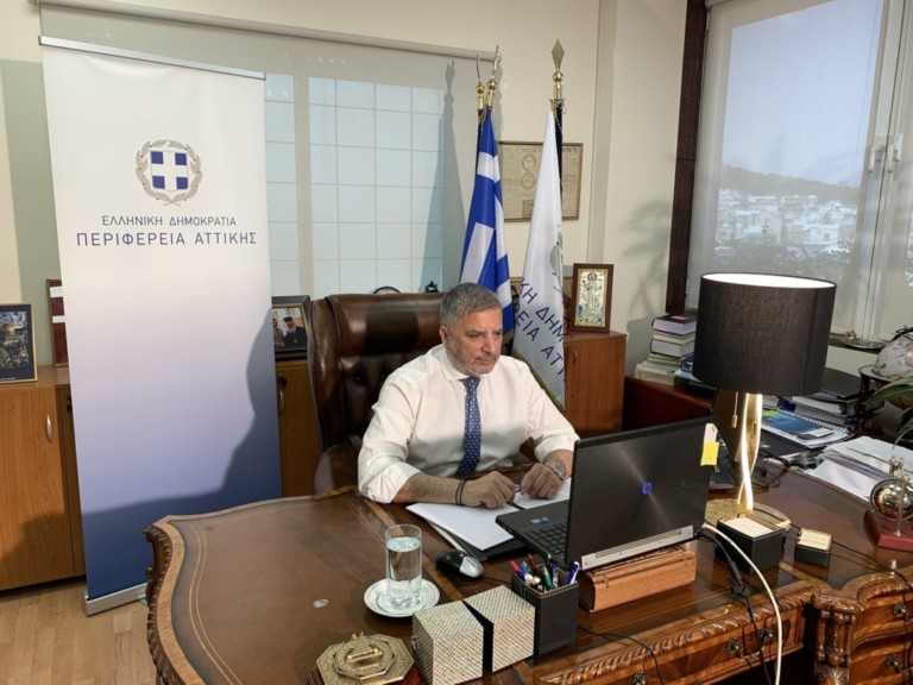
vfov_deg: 53.1
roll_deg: -1.3
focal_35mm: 26
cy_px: 342
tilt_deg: -10.2
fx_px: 686
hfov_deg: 67.3
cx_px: 456
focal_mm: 4.25
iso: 40
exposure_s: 1/100
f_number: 1.8
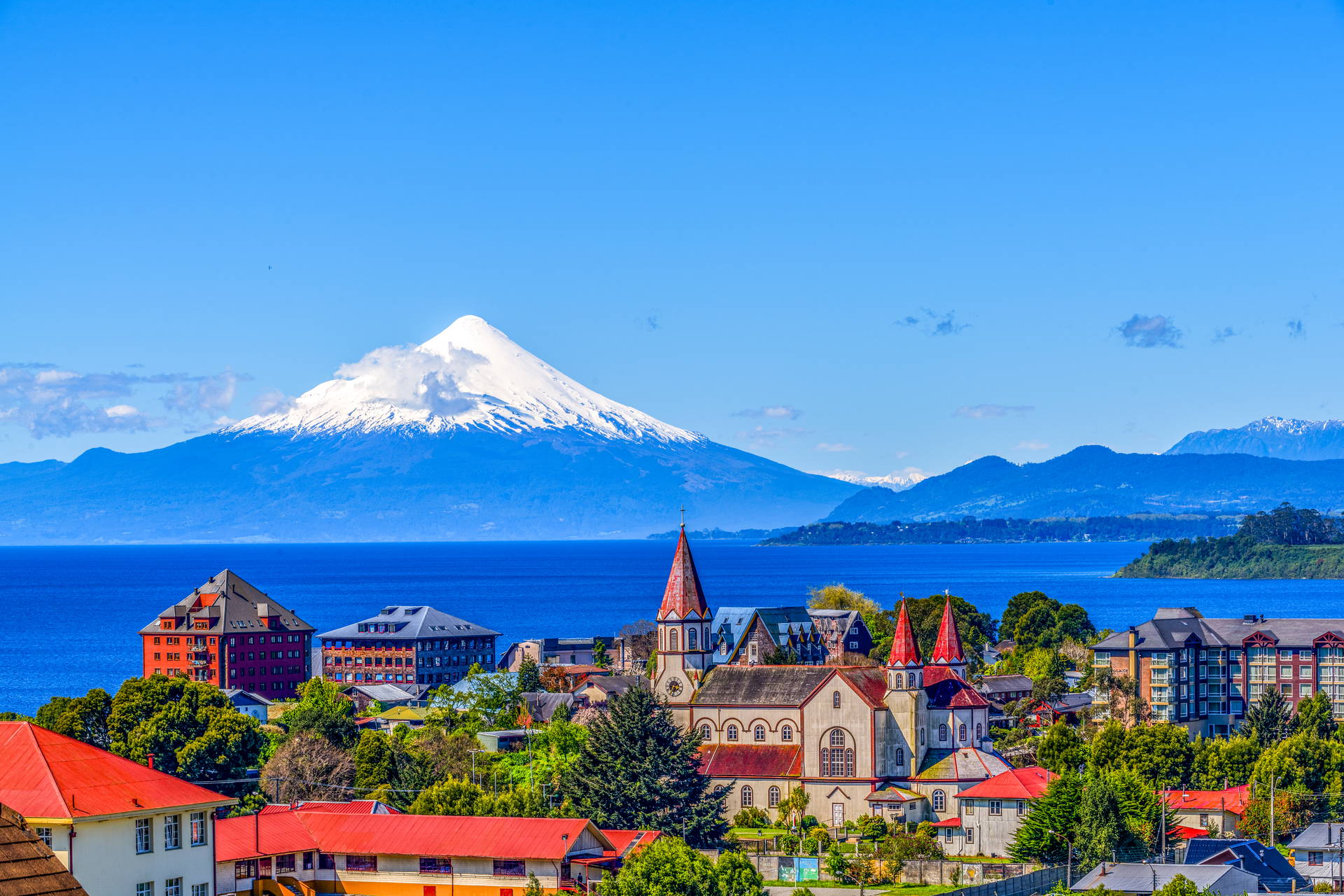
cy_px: 448
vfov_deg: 12.5
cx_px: 672
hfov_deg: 18.6
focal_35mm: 110
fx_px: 4106
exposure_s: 1/160
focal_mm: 110
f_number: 13
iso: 100
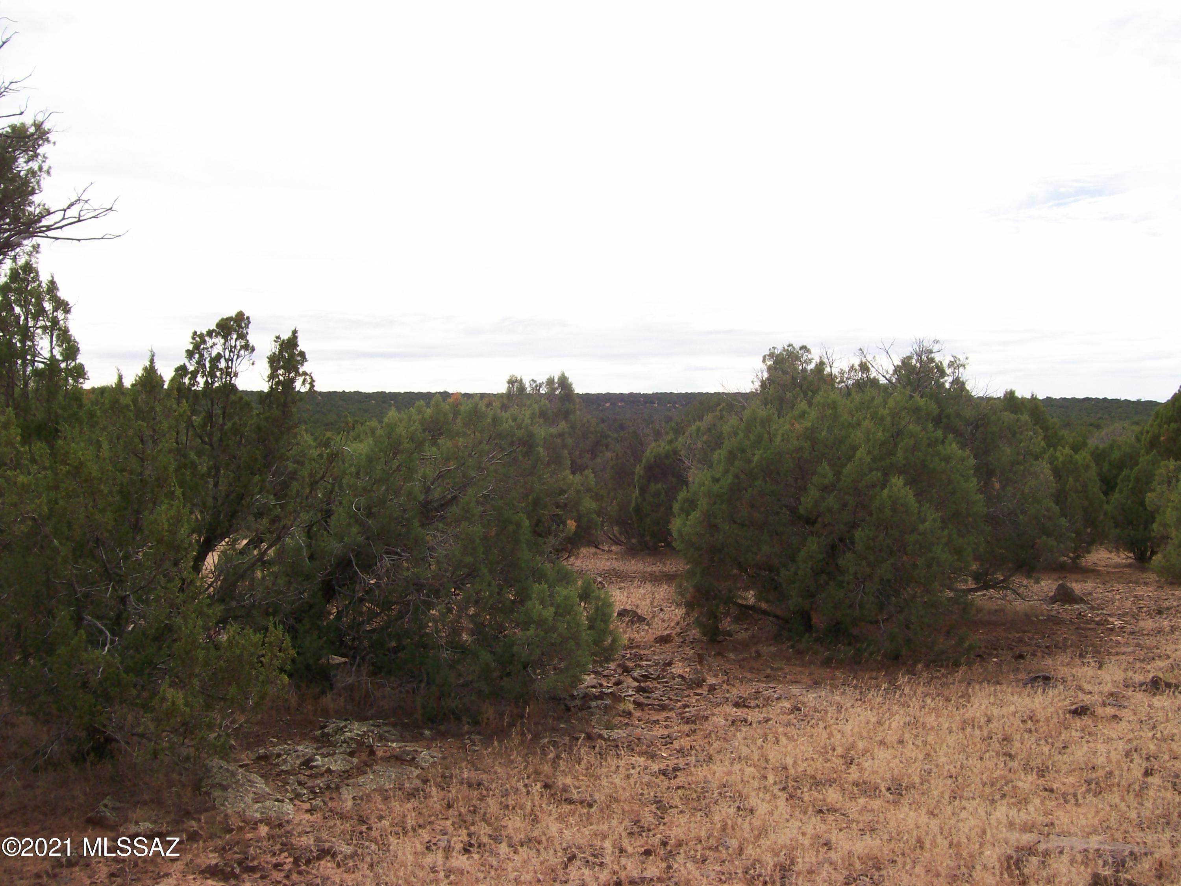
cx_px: 590
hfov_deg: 51.4
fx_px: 1228
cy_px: 443
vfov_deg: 39.7
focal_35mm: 36
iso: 80
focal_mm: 6
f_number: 4.8
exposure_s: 1/517
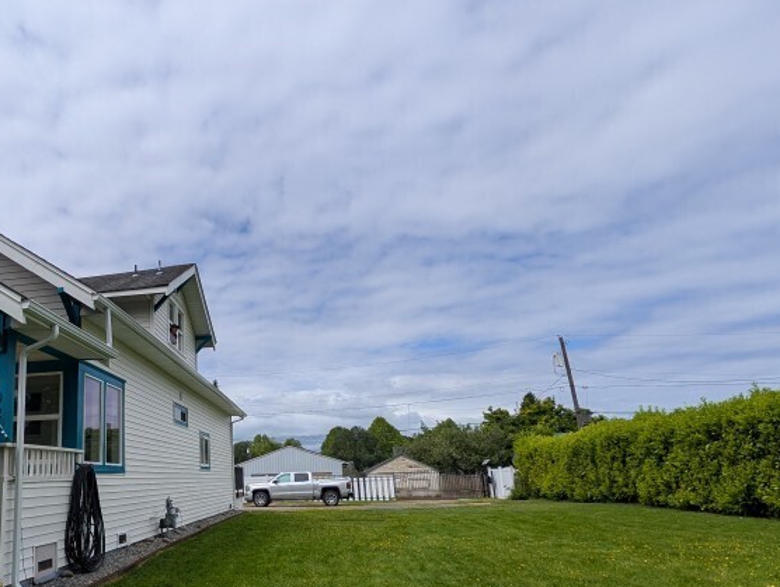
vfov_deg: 60.6
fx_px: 497
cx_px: 185
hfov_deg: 70.6
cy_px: 359
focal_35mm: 22
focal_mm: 2.02
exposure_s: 1/4505
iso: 55
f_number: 1.7
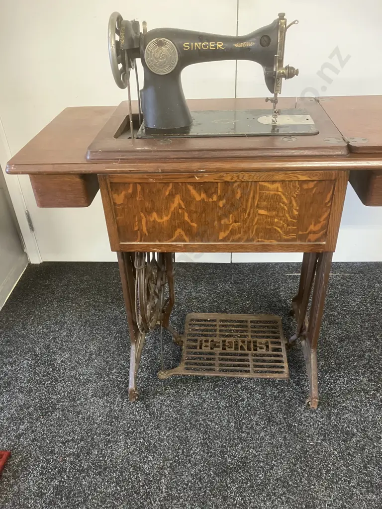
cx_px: 191
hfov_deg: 49.7
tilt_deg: -33.2
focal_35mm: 28
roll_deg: +2.5
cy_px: 254
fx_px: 412
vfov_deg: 63.4
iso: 250
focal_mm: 3.99
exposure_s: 1/33
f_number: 1.8
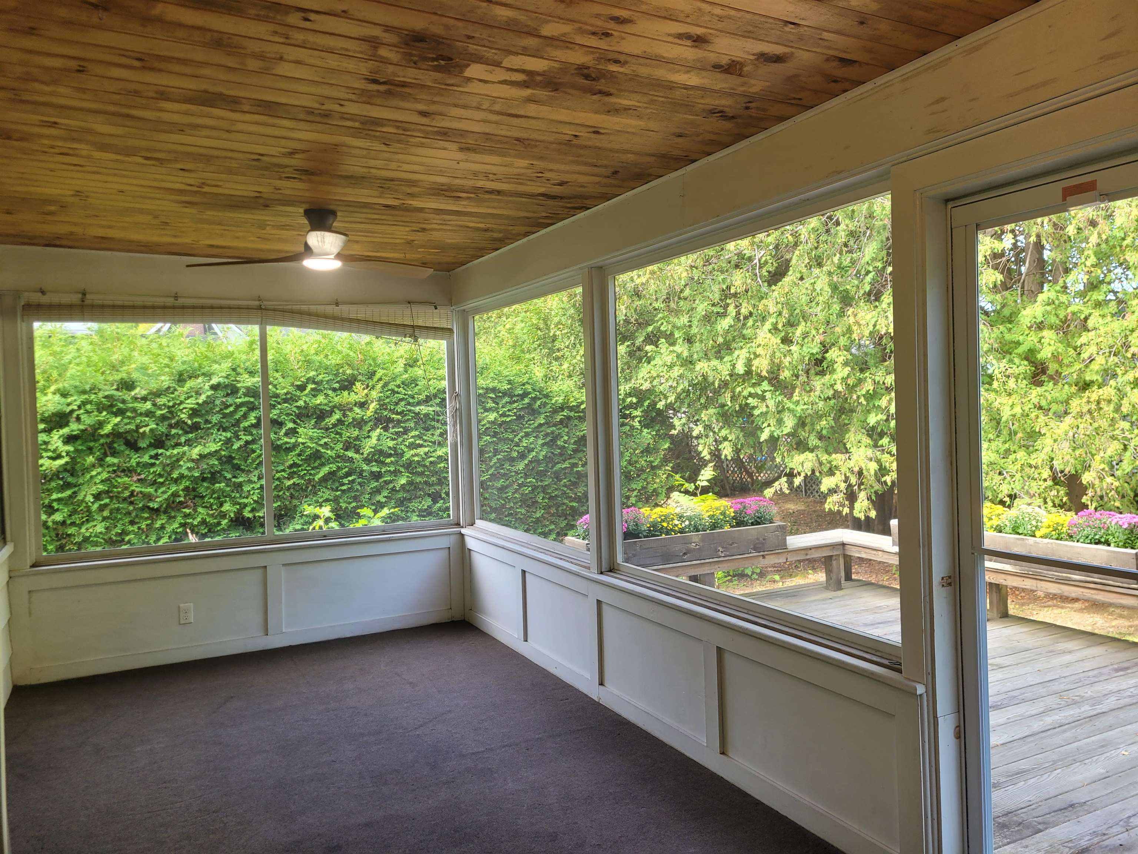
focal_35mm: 26
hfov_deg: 67.3
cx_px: 569
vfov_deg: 53.1
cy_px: 427
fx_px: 855
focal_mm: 5.4
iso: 64
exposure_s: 1/120
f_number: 1.8
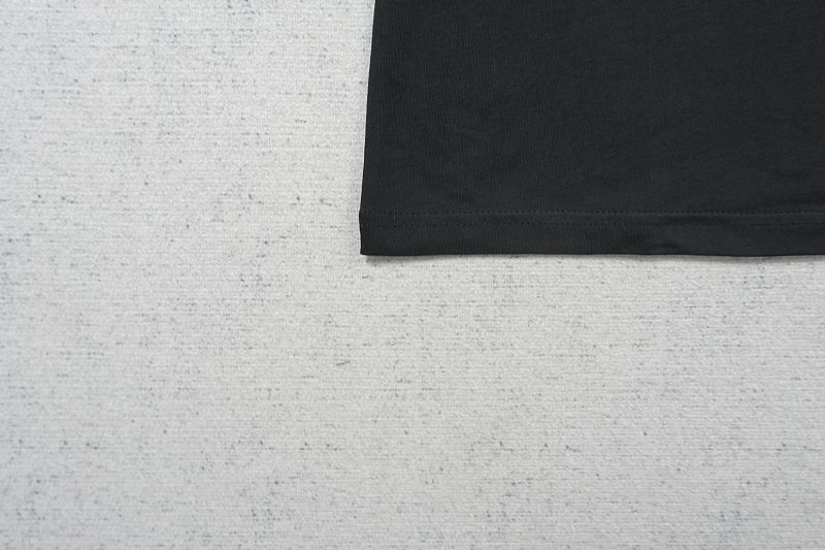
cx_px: 412
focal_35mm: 30
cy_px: 275
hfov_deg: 61.9
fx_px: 687
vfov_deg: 43.6
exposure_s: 1/100
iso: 1600
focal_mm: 20
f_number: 10
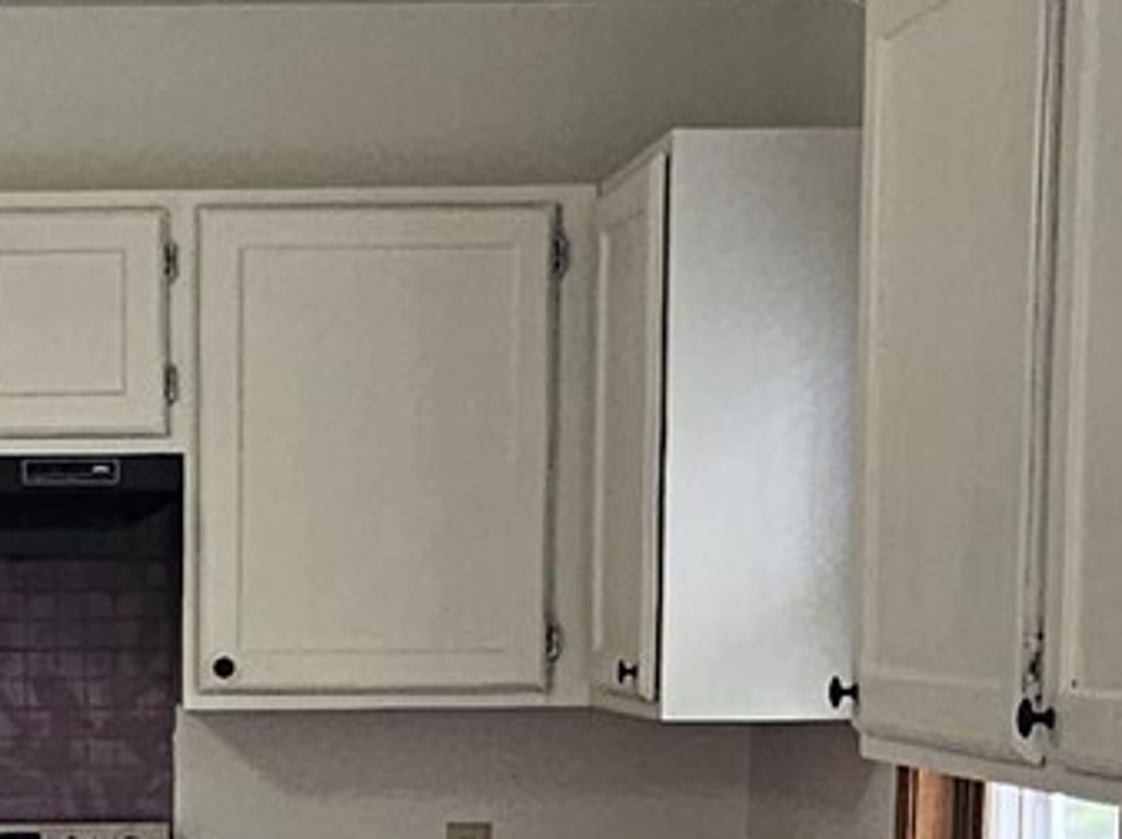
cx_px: 10
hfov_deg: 21.3
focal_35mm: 89
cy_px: 995
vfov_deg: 15.9
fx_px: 2882
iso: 125
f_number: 2.2
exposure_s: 1/60
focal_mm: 2.2
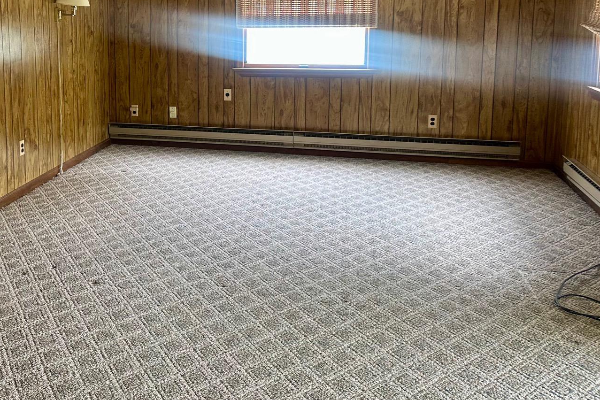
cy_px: 91
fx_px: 667
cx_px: 141
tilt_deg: -7.3
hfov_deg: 46.5
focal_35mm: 40
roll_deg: +0.8
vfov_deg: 32.6
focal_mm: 6.86
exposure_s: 1/60
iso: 125
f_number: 1.78
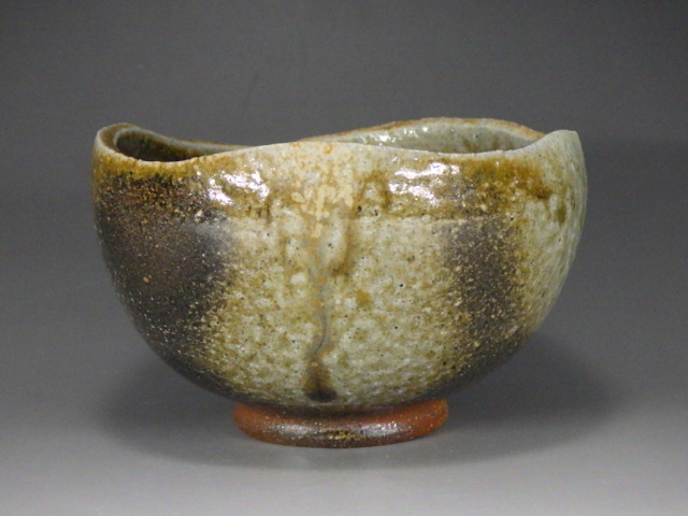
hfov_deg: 25.3
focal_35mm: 77
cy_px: 258
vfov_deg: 19.1
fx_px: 1530
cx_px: 344
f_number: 4.8
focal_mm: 13.7
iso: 400
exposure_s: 1/45
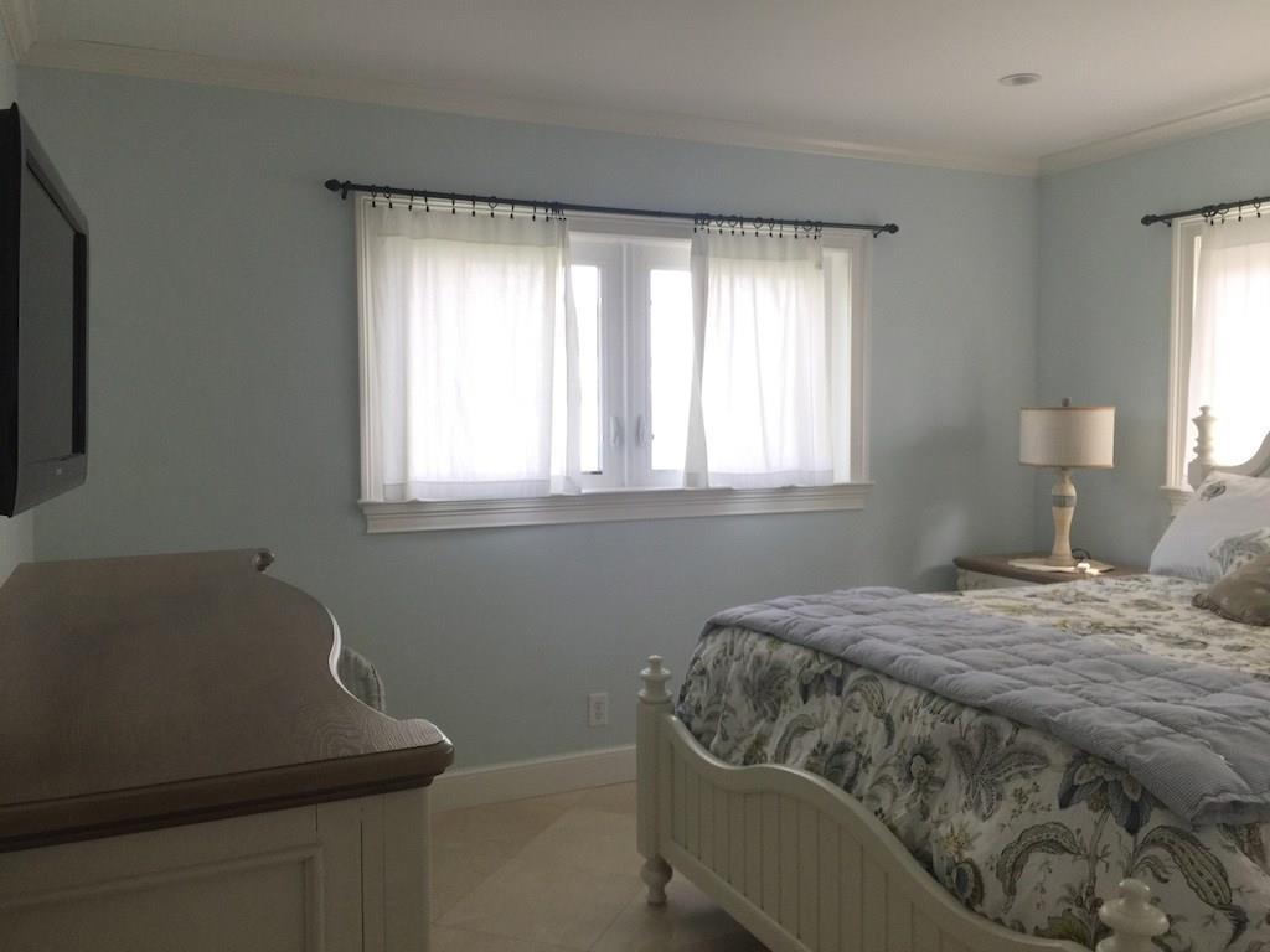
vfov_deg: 48.2
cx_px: 635
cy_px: 476
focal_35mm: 29
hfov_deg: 61.7
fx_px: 1064
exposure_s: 1/30
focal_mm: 4.15
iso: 32
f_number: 2.2
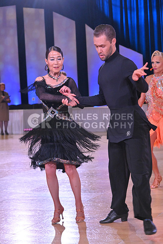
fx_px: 577
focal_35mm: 85
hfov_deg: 16.1
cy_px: 122
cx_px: 82
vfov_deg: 23.9
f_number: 6.3
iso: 4000
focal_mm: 85
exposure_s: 1/400
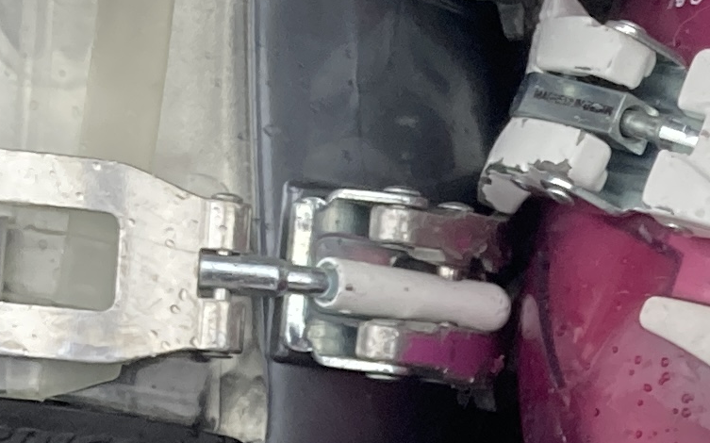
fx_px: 3075
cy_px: 736
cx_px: 1072
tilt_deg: -65.1
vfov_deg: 8.0
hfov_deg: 12.5
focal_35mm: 159
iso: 80
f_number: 1.8
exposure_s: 1/73
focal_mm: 3.99
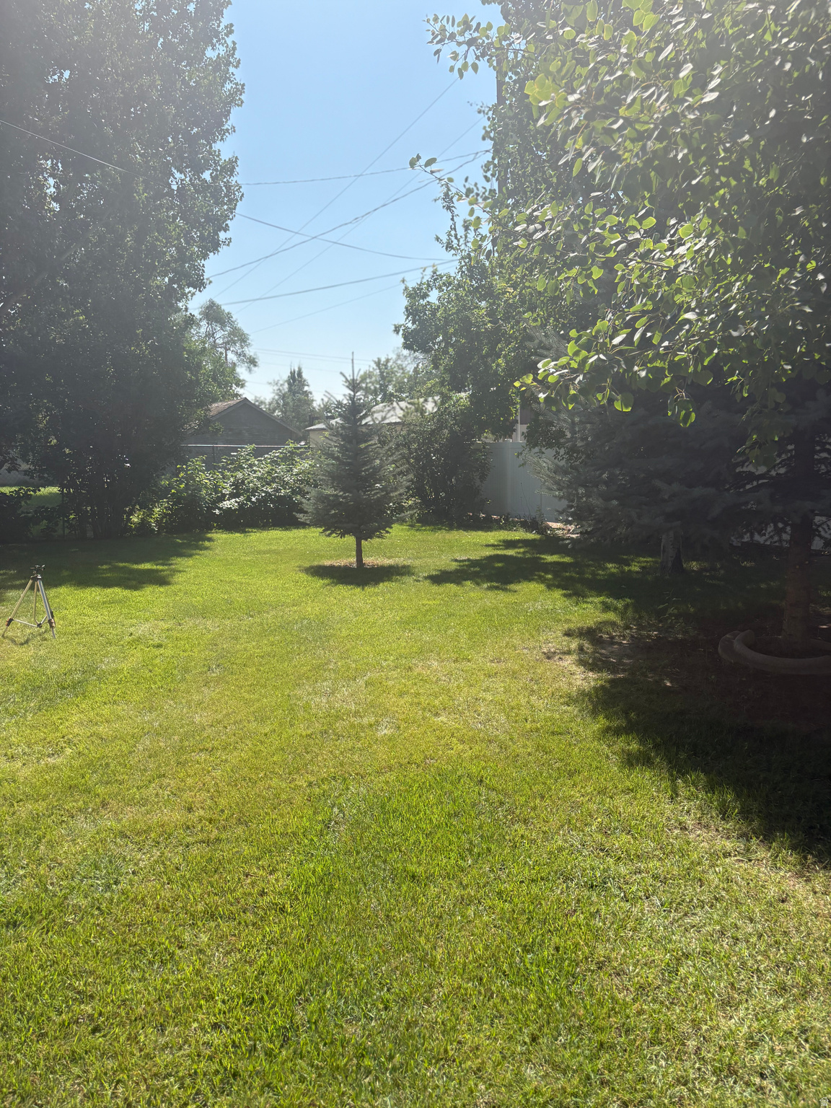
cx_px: 416
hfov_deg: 53.1
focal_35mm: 26
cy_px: 554
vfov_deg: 67.3
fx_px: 832
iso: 50
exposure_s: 1/2747
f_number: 1.6
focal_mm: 5.96
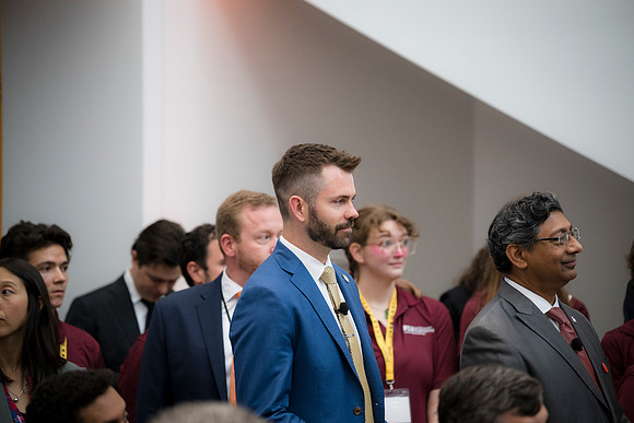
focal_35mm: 150
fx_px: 2642
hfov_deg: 13.7
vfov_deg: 9.2
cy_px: 212
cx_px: 317
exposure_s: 1/200
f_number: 2.8
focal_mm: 150
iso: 640
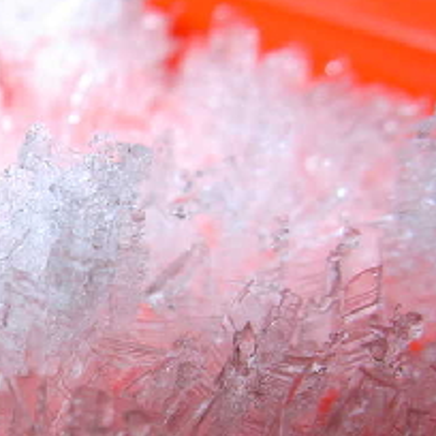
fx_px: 1126
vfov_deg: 21.8
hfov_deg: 21.0
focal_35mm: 79
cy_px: 312
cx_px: -28
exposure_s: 1/32
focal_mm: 6.3
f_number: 4.9
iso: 79
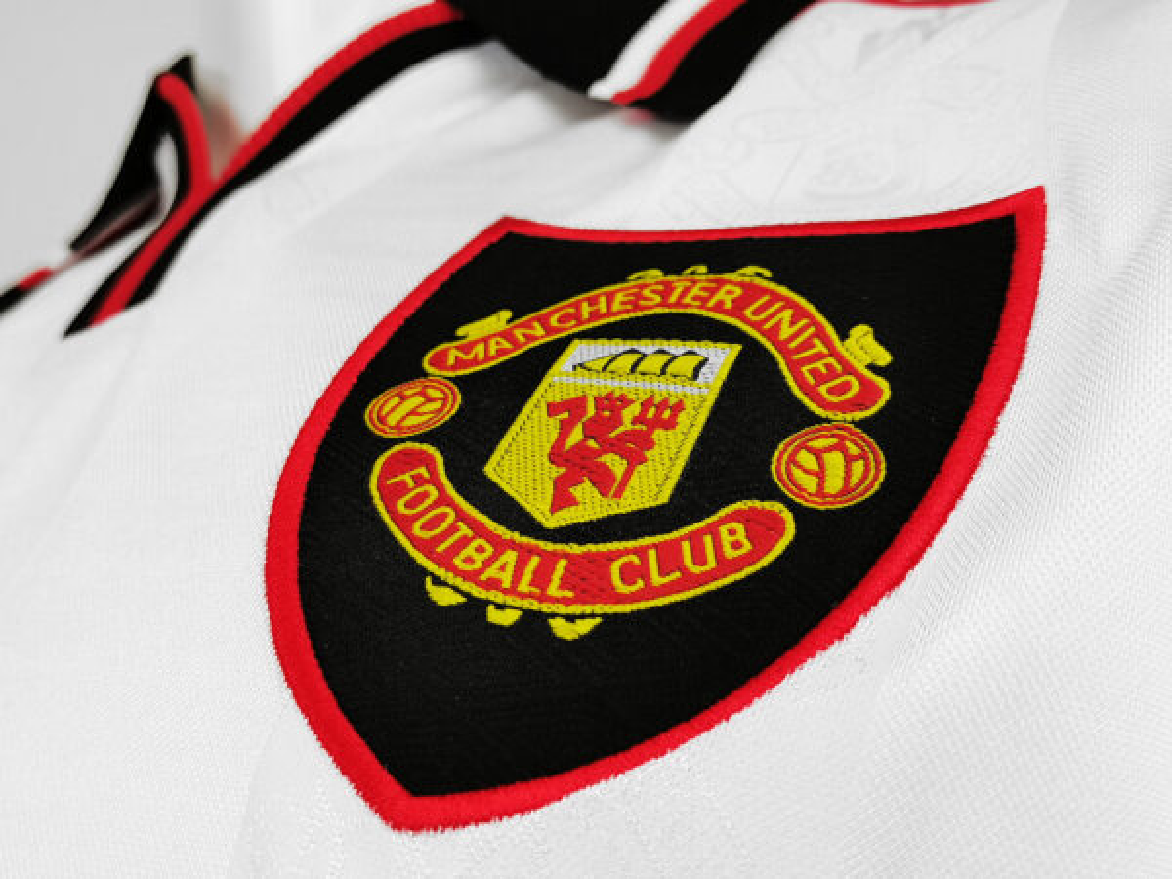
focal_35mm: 40
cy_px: 440
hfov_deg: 46.8
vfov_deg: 36.0
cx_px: 586
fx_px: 1354
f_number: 1.8
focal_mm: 5.58
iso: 200
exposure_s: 1/100
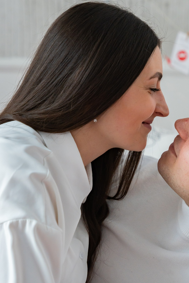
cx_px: 157
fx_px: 929
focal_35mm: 118
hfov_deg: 11.6
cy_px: 155
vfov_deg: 17.3
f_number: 4
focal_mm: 70
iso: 1000
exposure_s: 1/640
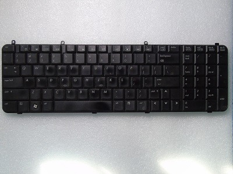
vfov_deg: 48.2
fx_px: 195
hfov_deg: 61.7
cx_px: 116
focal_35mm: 29
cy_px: 87
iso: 400
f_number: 6
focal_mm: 5.2
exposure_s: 1/40
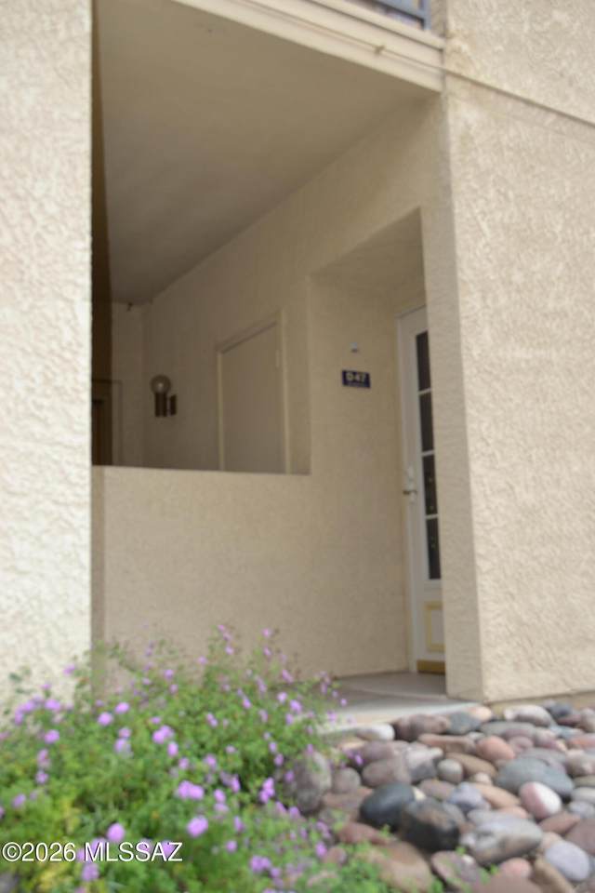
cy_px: 446
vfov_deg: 53.1
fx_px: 892
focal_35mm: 36
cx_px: 298
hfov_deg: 36.9
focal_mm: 24
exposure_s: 1/200
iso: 100
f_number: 5.6
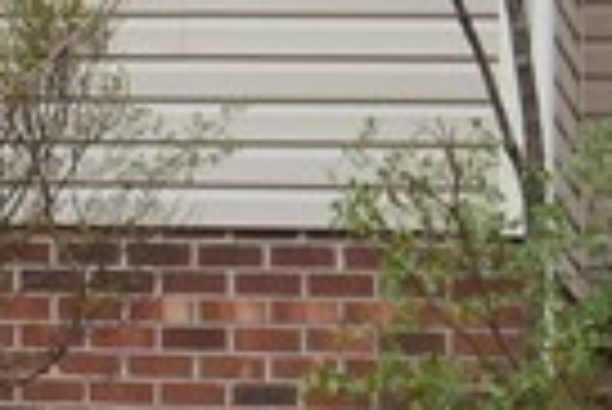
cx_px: -1364
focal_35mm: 336
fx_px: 5718
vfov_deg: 4.1
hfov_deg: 5.6
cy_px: -302
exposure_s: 1/200
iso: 400
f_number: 10
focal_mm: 28
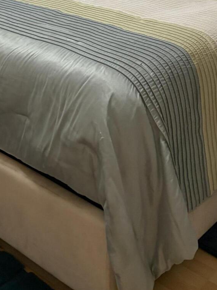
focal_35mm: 69
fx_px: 577
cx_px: 72
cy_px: -84
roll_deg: +1.0
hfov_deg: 21.2
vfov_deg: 24.6
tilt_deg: -8.5
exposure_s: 1/60
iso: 250
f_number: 1.6
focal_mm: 5.96
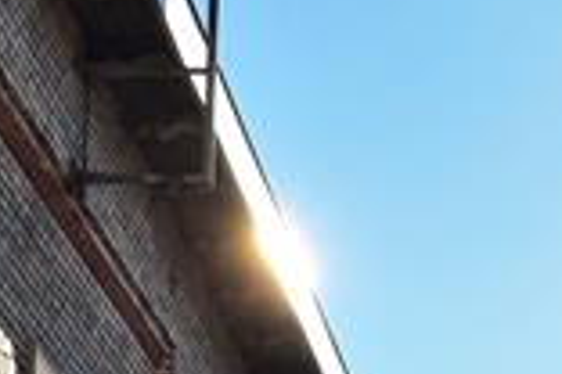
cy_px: 978
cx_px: 901
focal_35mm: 166
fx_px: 2591
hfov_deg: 11.7
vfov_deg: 7.6
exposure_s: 1/400
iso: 200
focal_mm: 27
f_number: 7.1
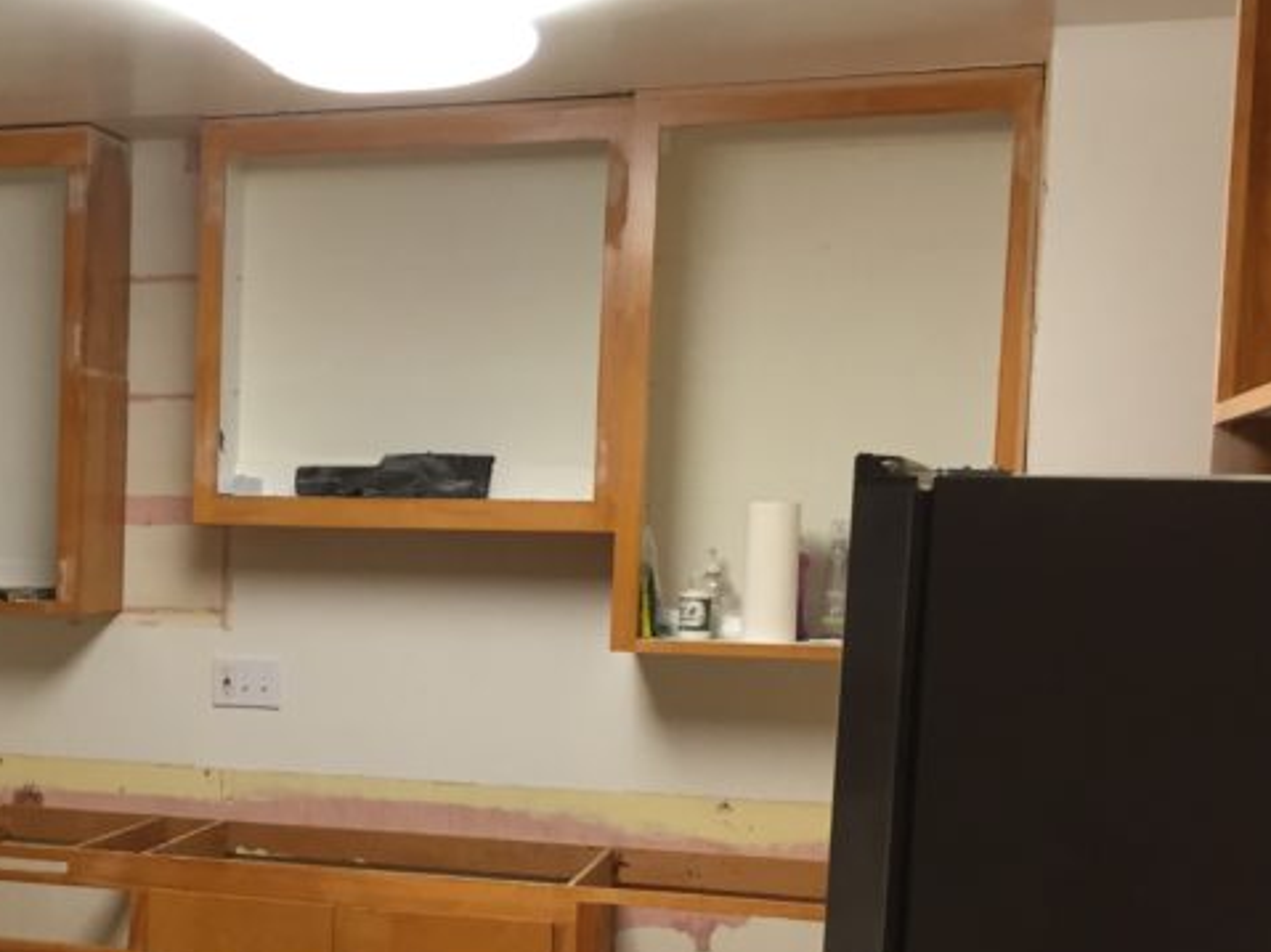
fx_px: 2276
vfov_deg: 23.4
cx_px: 24
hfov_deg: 29.3
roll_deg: -1.7
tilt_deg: -4.1
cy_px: 695
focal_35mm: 62
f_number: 2.2
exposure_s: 1/30
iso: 100
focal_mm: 4.15
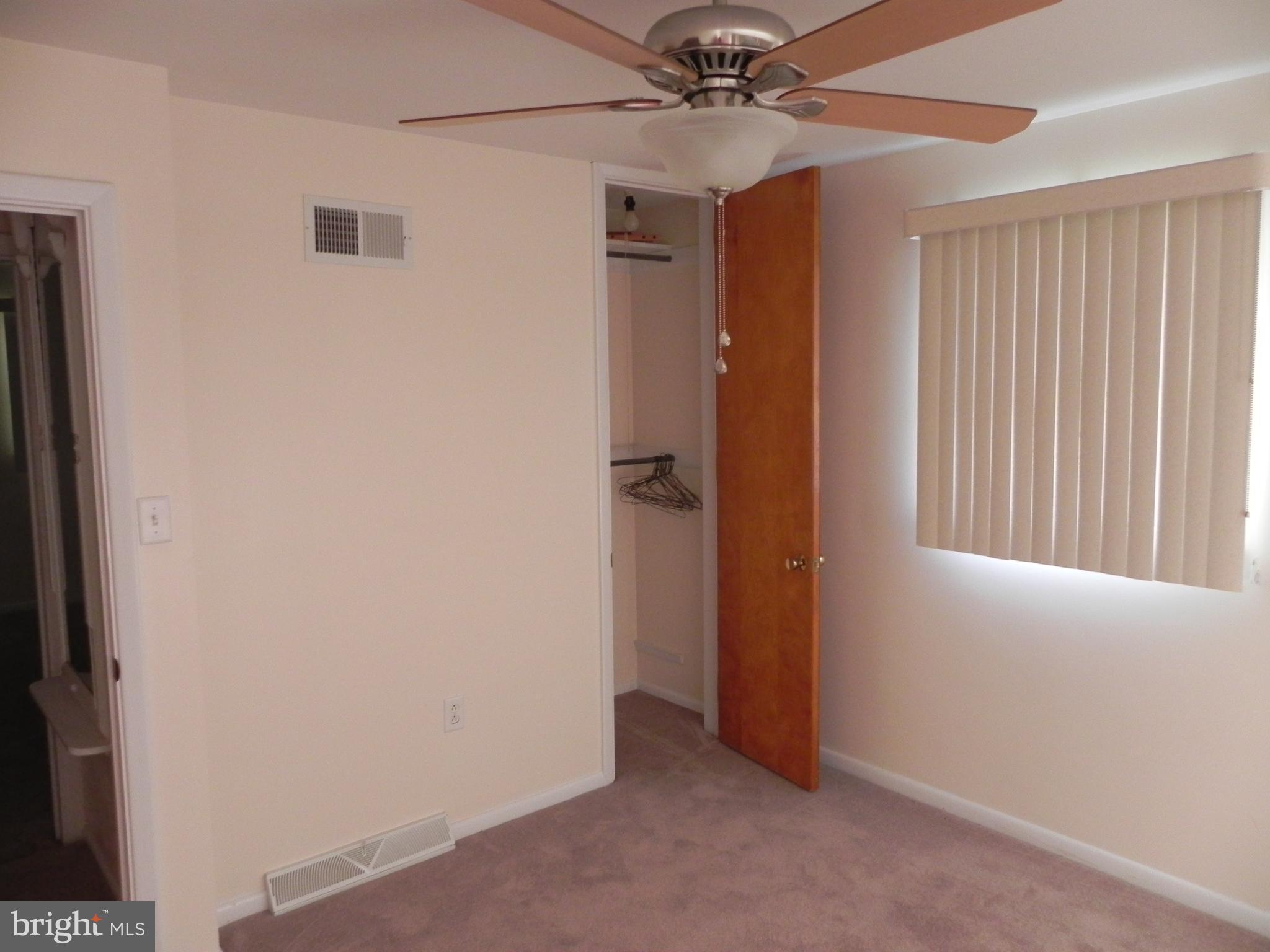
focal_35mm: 26
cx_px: 635
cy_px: 476
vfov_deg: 53.1
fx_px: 954
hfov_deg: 67.3
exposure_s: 1/31
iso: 400
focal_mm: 4.6
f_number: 2.8
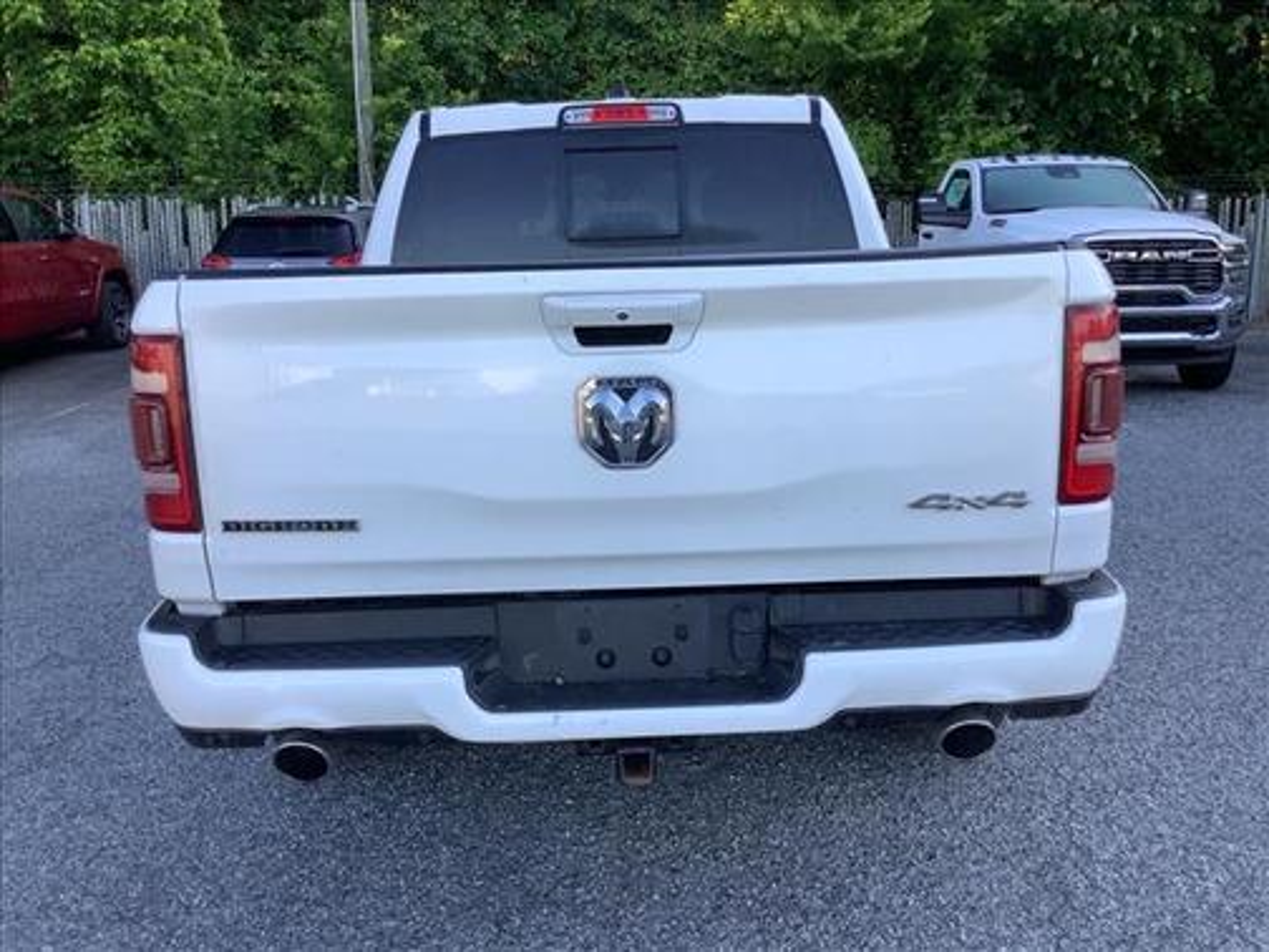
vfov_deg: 45.4
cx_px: 634
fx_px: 1136
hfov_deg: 58.4
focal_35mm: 31
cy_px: 476
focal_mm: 3.3
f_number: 2.4
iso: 25
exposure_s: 1/193
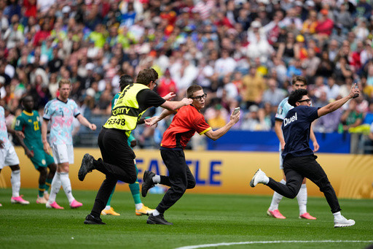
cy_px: 124
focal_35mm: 400
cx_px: 186
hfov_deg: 5.2
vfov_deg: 3.4
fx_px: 4143
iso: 640
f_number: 2.8
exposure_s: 1/4000
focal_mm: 400
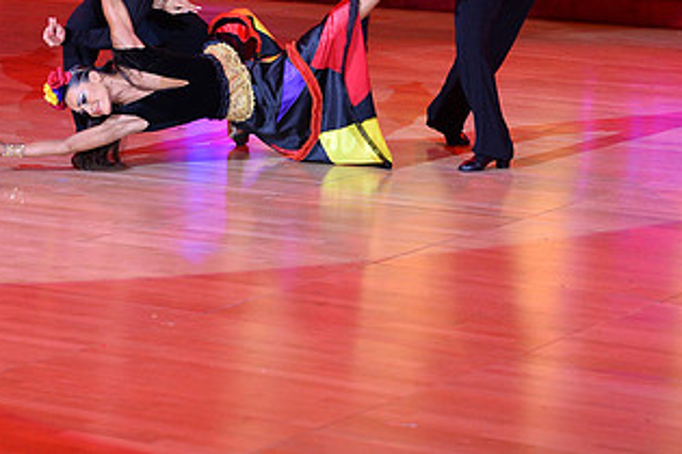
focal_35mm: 151
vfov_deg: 9.0
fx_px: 2860
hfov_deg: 13.6
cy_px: -121
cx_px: 280
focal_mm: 82
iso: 2000
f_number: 4.5
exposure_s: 1/250
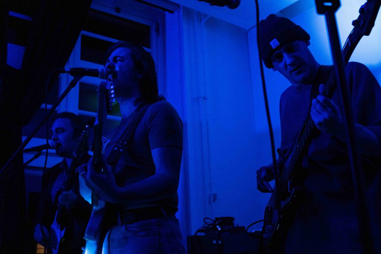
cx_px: 190
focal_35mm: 42
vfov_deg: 31.9
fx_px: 445
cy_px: 127
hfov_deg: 46.4
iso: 1600
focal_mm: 28
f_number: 4
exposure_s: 1/400
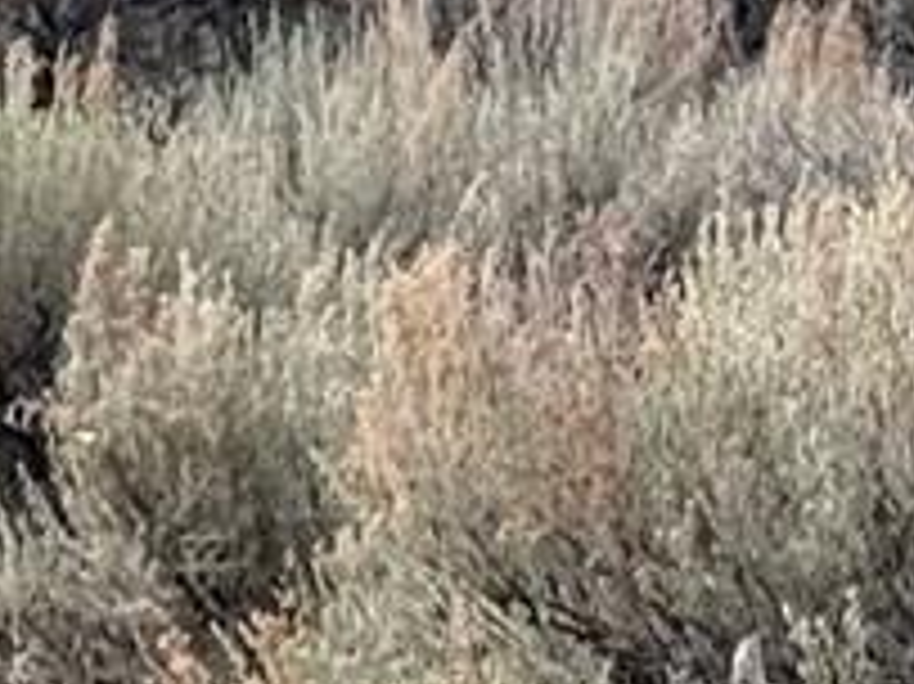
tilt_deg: -10.7
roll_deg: -2.6
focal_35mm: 379
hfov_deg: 5.1
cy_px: 680
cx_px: -1301
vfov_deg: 3.9
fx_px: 10001
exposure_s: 1/3096
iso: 64
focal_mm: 6.76
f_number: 1.78
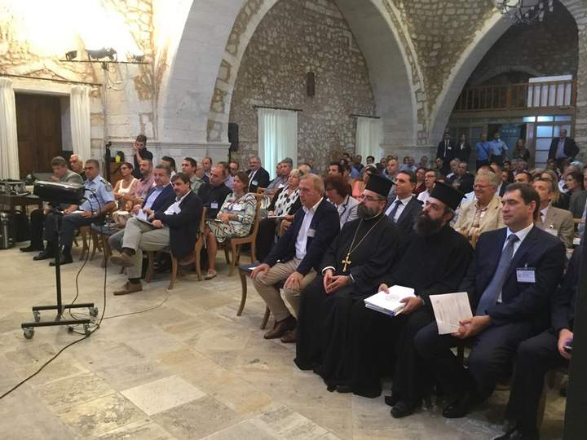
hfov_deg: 58.4
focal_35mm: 31
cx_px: 294
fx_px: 526
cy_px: 220
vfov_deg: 45.4
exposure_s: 1/20
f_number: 2.4
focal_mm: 3.3
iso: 200
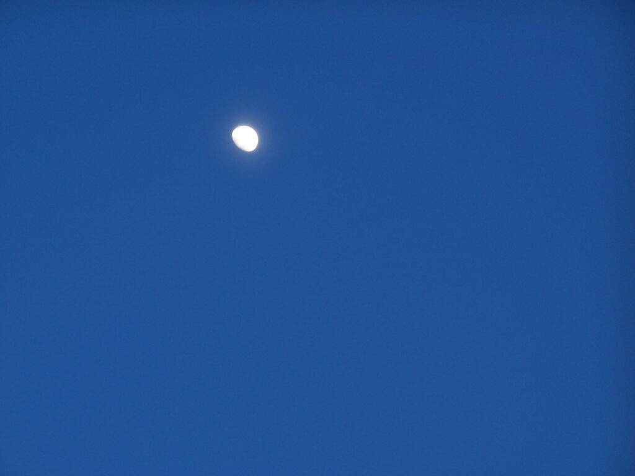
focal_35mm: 139
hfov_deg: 14.2
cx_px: 318
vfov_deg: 10.7
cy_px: 238
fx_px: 2550
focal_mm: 23.1
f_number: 3.2
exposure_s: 1/60
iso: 140
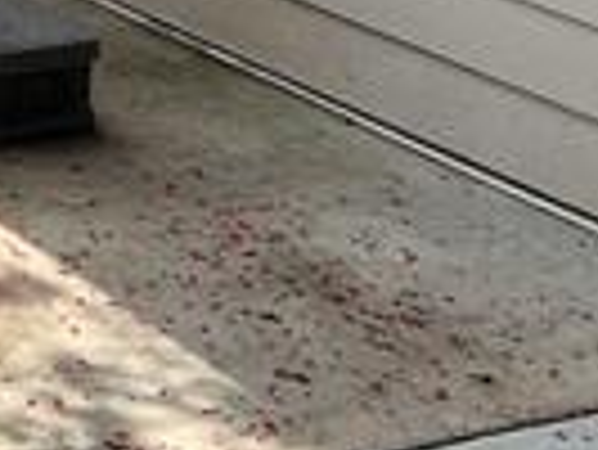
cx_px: -517
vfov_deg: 11.3
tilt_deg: -14.0
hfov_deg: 13.8
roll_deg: -1.5
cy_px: -248
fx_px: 2161
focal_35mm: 125
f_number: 1.5
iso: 50
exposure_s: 1/718
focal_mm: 5.7
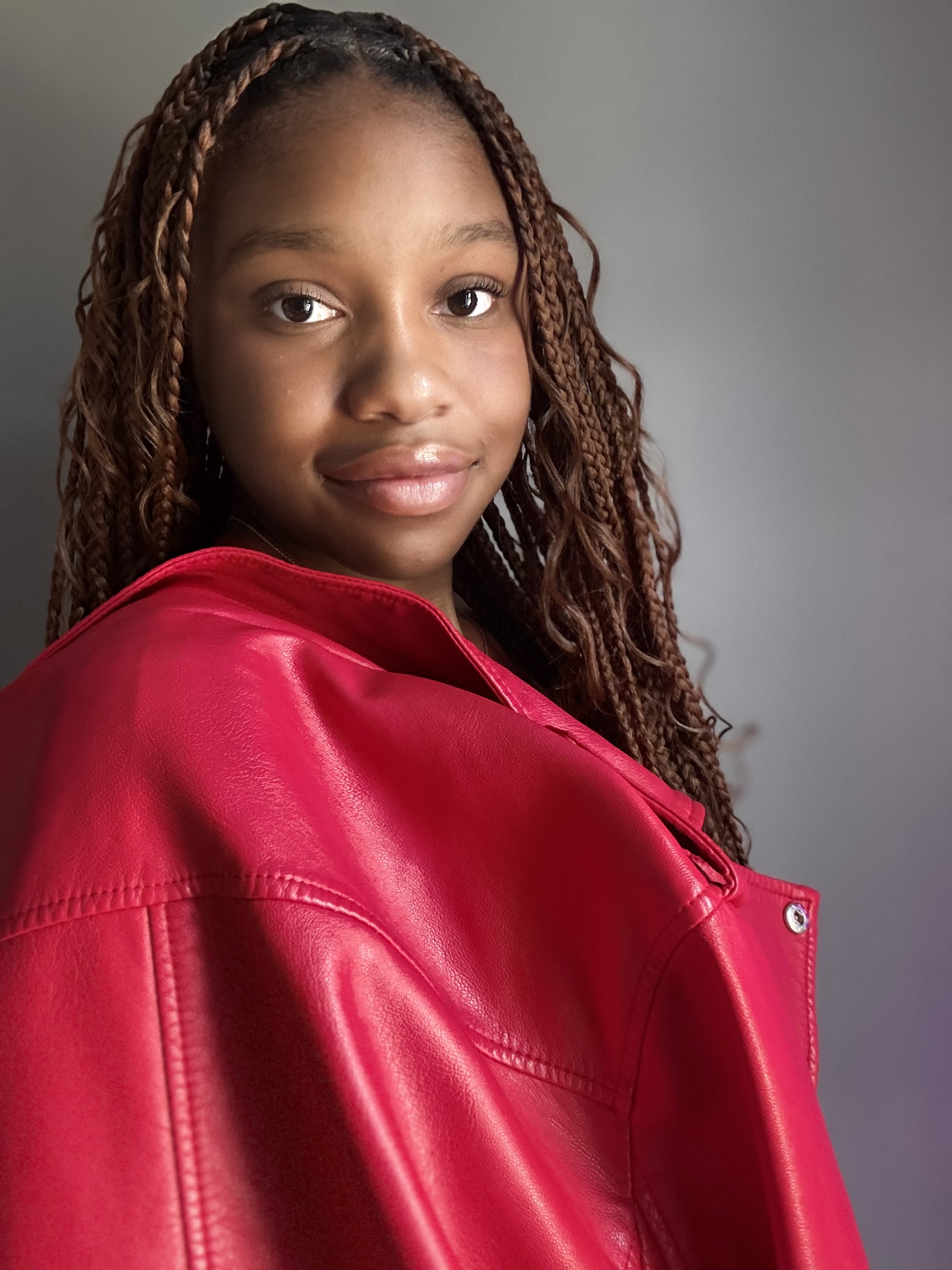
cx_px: 476
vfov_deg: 60.0
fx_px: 1100
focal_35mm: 30
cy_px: 635
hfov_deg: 46.8
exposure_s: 1/39
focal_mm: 2.69
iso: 400
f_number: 1.9
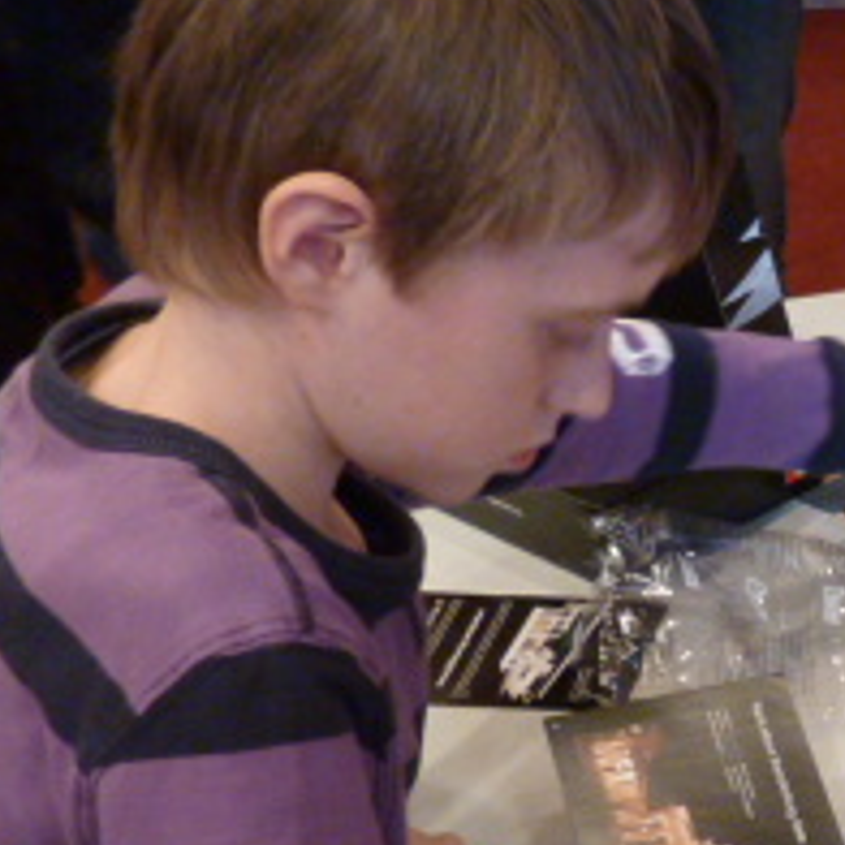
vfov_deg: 23.2
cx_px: 1134
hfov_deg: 21.4
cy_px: 793
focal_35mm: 72
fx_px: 1988
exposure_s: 1/13
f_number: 3.3
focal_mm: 4.1
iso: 400
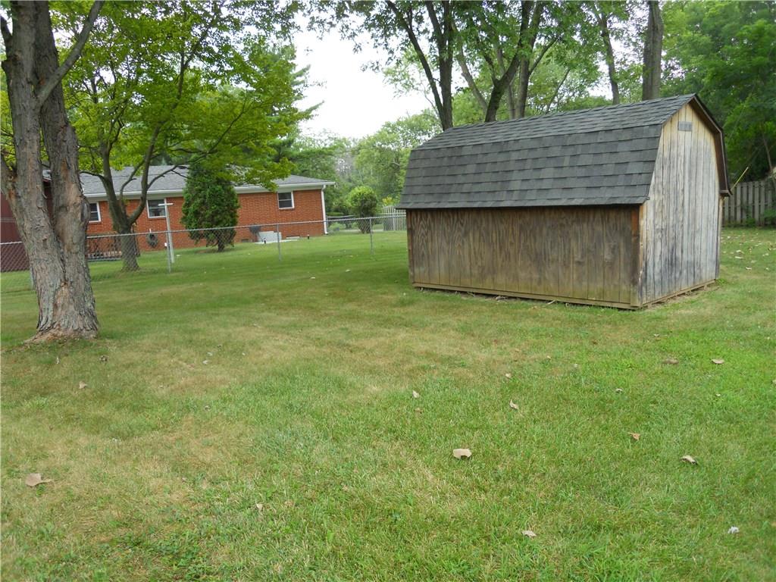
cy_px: 291
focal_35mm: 28
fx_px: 628
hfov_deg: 63.4
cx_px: 388
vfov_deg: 49.7
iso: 200
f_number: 2.7
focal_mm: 5
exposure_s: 1/250
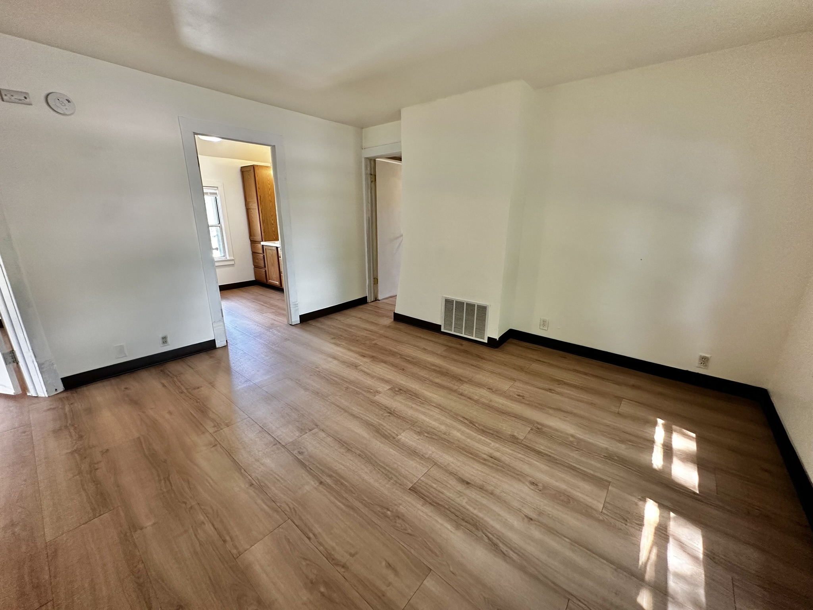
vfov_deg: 85.7
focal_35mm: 14
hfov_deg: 102.1
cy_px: 305
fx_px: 329
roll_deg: -0.6
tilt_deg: -15.4
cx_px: 406
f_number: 2.2
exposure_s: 1/60
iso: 160
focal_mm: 2.22
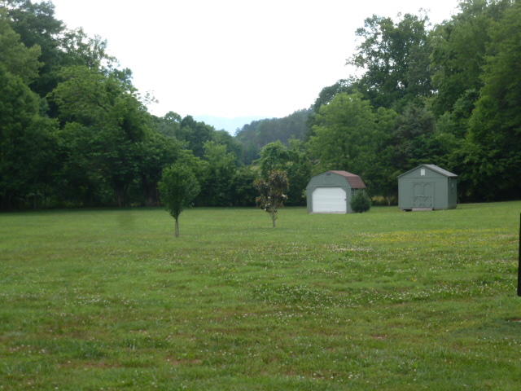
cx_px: 260
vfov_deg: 15.4
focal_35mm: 96
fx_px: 1445
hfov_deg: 20.4
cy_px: 196
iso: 100
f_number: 5
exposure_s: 1/125
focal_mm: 17.3
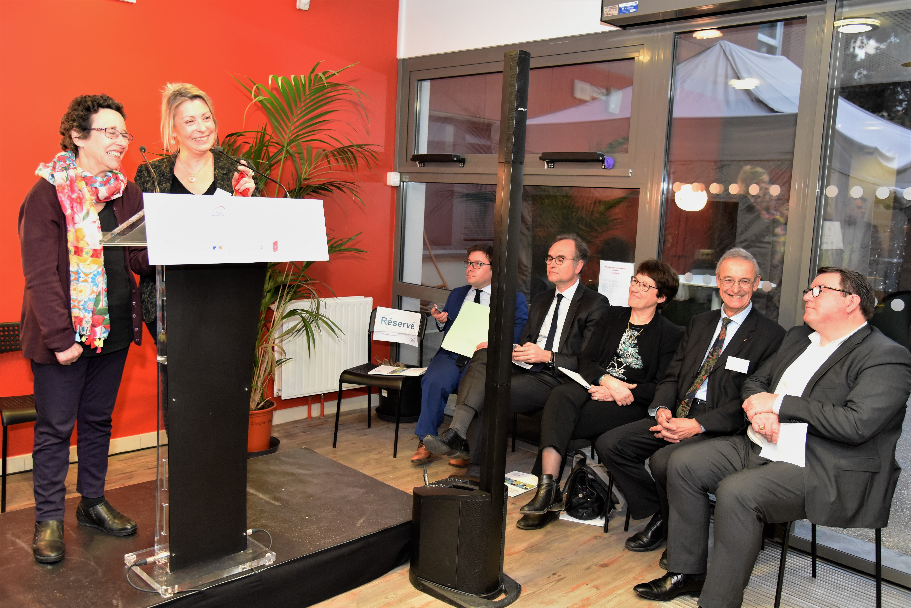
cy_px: 304
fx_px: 759
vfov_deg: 43.6
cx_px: 456
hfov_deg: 61.9
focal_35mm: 30
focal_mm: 30
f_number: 4
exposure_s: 1/60
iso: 3200
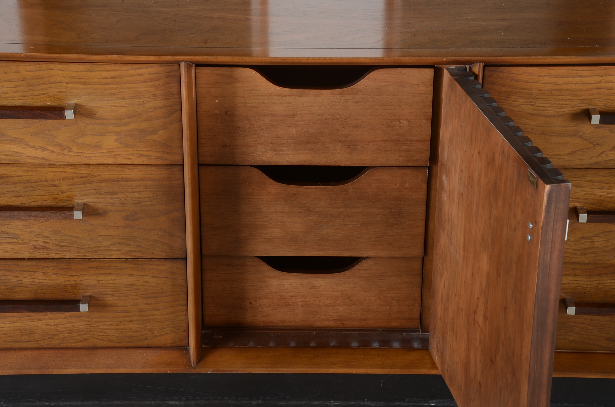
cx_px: 308
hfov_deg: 26.0
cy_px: 204
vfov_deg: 17.4
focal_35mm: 78
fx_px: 1330
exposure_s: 1/160
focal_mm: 52
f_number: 11
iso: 125
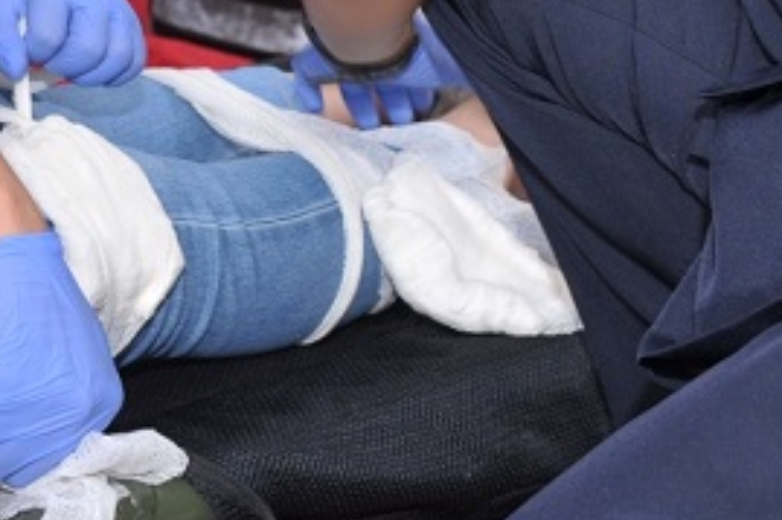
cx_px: -125
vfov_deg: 11.1
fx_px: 2583
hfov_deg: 16.6
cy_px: -216
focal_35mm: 119
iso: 500
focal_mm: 32
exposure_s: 1/100
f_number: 4
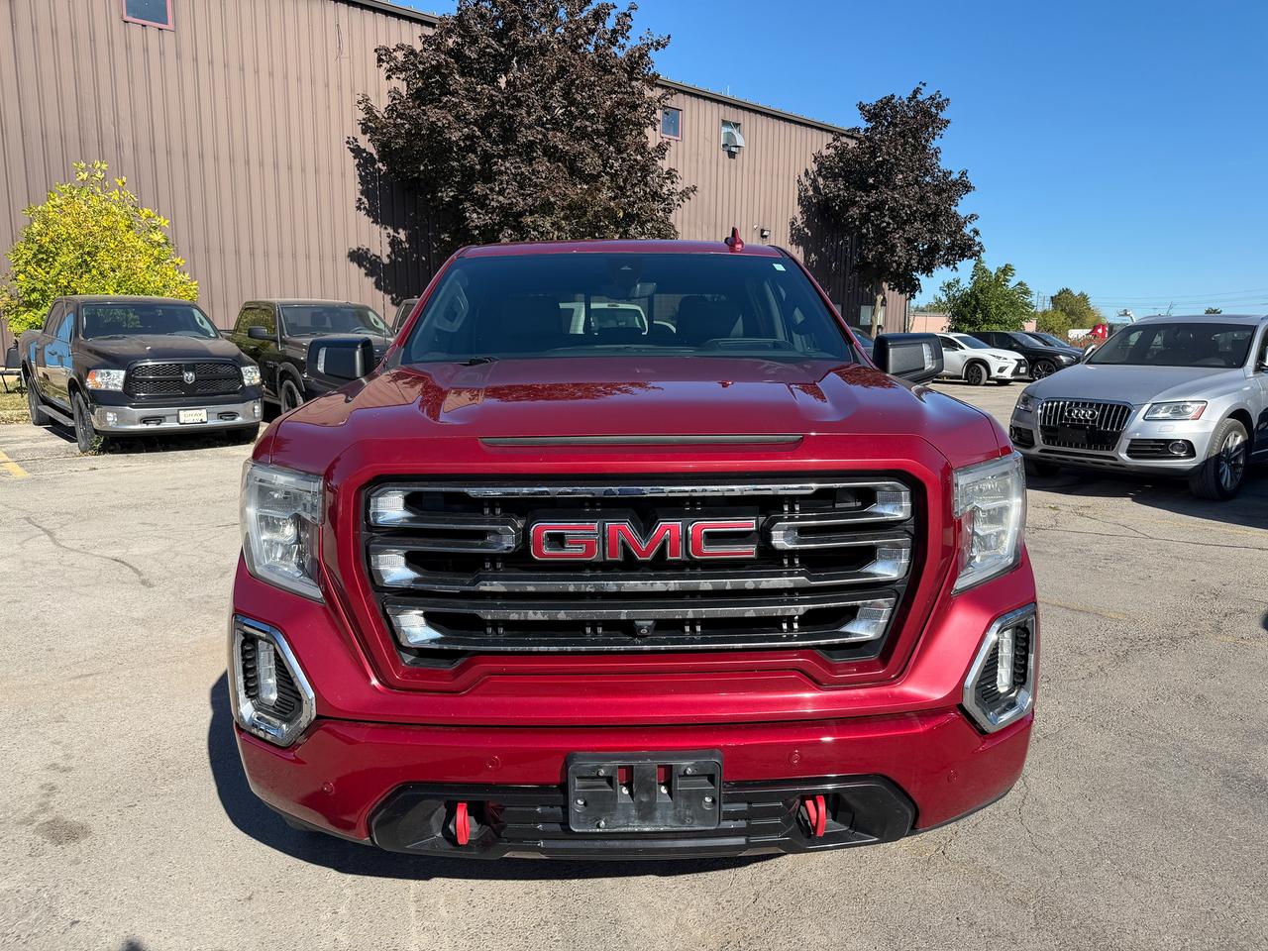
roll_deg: -0.4
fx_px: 879
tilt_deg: -9.3
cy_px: 476
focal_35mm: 24
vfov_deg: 56.8
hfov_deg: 71.6
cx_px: 634
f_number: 1.78
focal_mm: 6.76
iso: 80
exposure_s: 1/2907
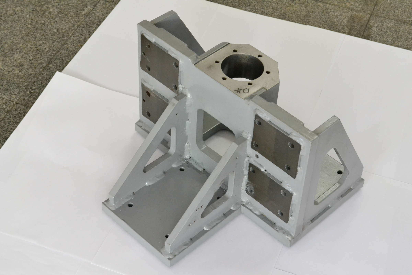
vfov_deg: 18.9
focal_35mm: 72
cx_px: 206
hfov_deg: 28.1
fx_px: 824
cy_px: 138
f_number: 8
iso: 3200
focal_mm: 48
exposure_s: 1/80
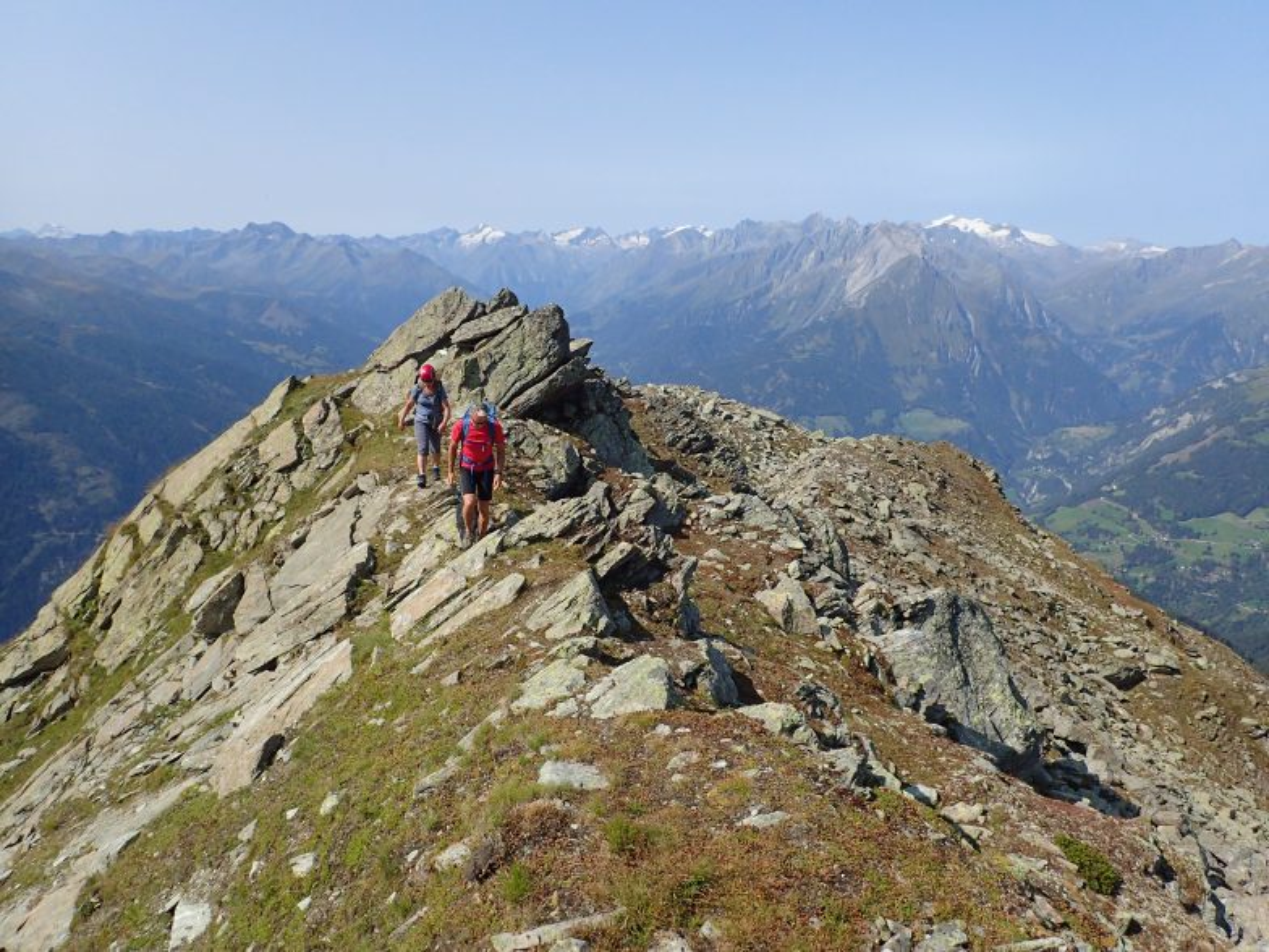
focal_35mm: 25
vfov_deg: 54.9
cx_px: 634
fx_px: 916
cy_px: 476
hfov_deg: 69.4
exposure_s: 1/500
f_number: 8
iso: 250
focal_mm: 4.5
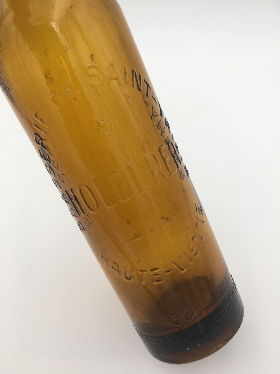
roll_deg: +12.9
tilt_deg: -44.3
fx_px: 313
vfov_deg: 61.7
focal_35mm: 29
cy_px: 187
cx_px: 140
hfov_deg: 48.2
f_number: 2.2
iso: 25
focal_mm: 4.15
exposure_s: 1/100
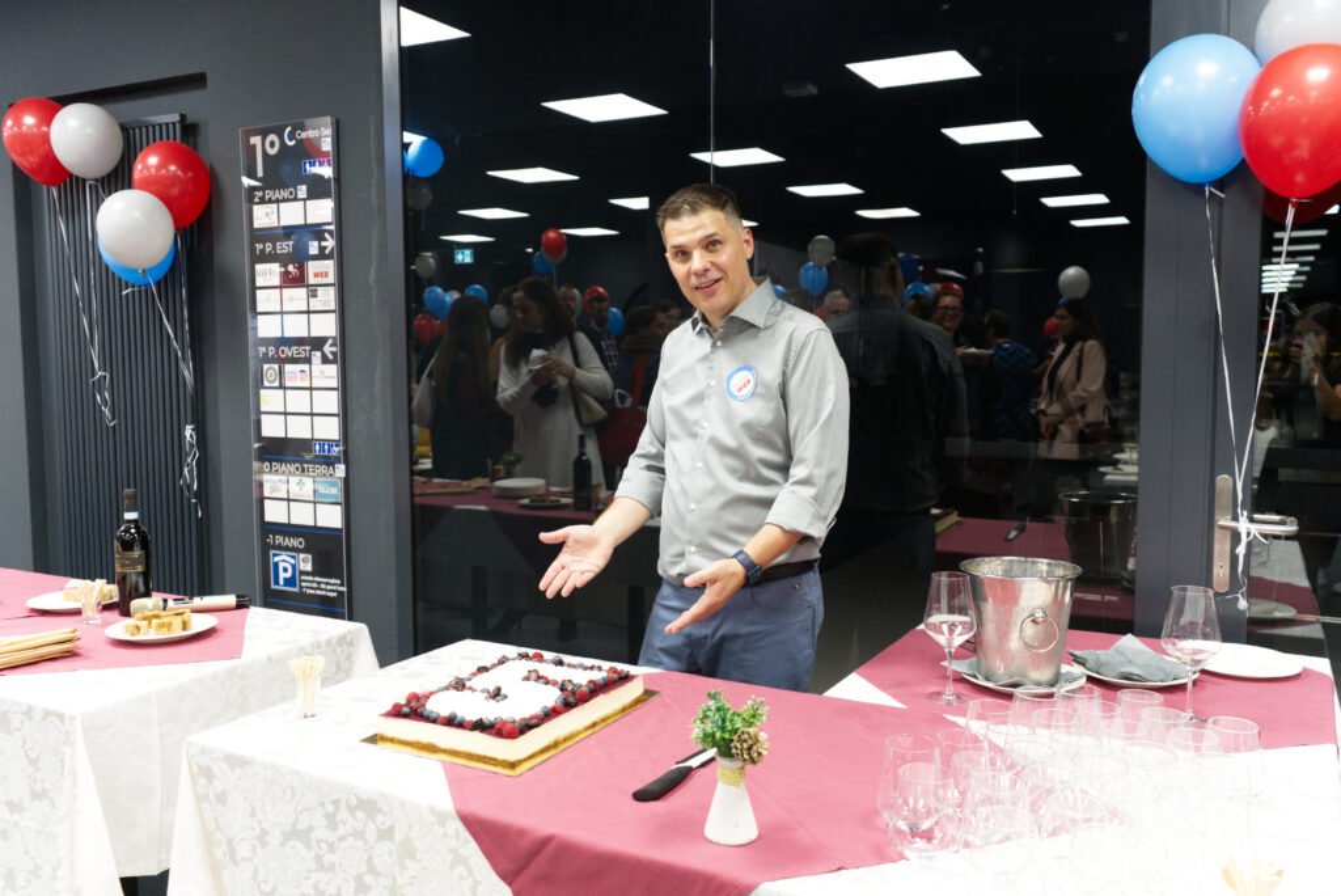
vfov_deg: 45.0
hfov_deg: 63.6
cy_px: 448
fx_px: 1081
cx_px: 670
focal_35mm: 29
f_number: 4
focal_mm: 29
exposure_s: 1/160
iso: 2000
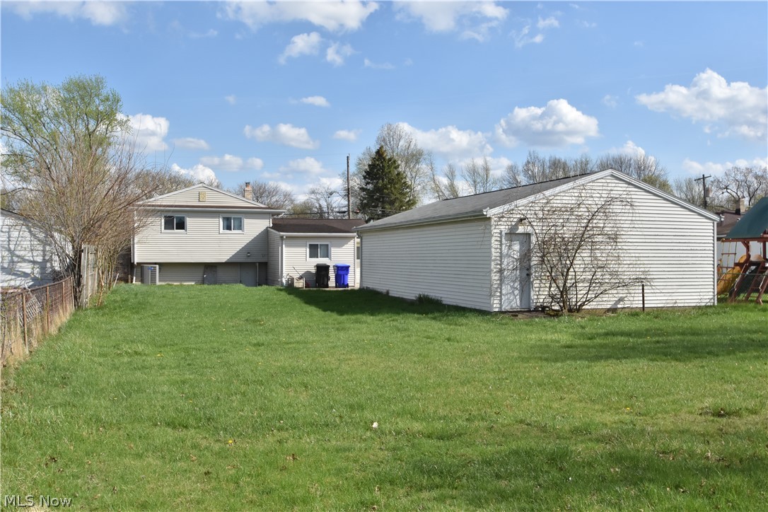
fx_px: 704
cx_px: 384
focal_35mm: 33
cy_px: 256
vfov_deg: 40.0
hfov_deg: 57.2
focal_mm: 22
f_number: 13
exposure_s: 1/640
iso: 400
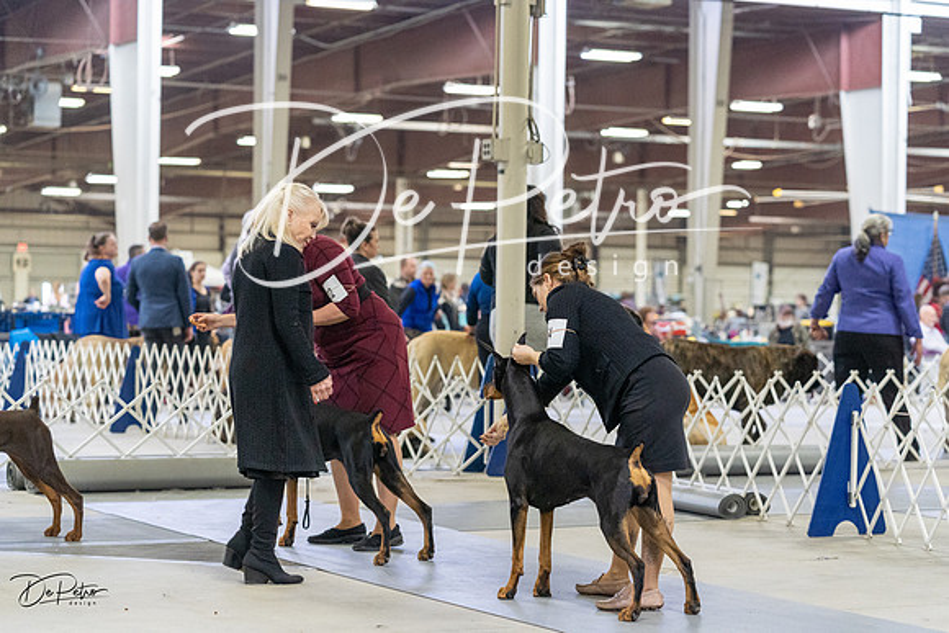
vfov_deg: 14.7
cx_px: 474
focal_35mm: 93
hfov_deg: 21.9
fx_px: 2452
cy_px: 316
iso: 6400
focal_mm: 93
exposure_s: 1/320
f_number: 3.5
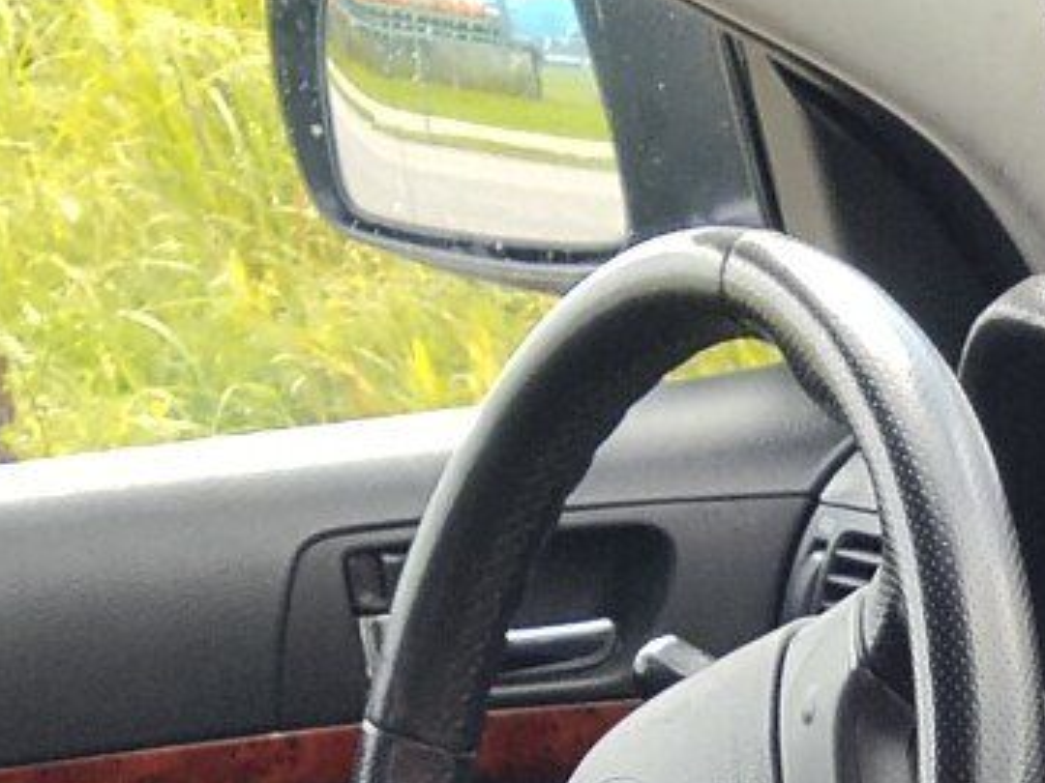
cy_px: 2095
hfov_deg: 11.1
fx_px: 4740
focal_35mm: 157
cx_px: 2264
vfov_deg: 8.4
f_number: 1.8
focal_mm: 4.22
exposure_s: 1/126
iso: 50
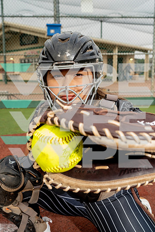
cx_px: 78
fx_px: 226
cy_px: 116
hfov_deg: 37.9
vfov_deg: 54.4
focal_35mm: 35
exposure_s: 1/250
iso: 80
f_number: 5.6
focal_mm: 35
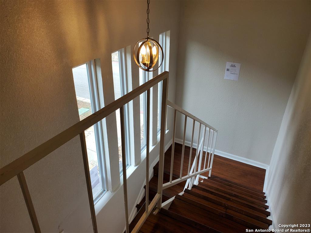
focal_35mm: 26
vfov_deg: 53.1
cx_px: 156
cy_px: 116
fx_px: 234
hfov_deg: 67.3
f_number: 2.4
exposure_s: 1/120
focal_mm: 4.3
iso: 100
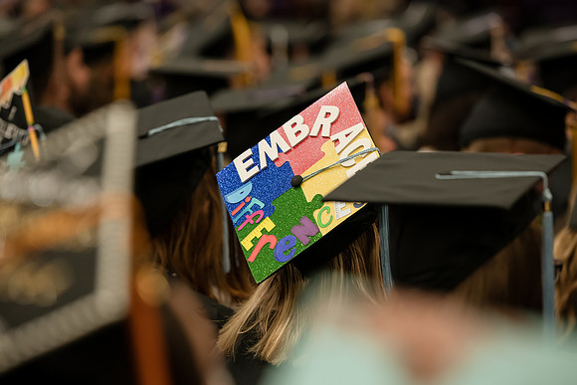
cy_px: 192
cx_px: 288
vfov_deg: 8.6
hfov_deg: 12.8
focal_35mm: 160
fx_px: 2565
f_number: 4
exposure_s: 1/200
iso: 1250
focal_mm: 160
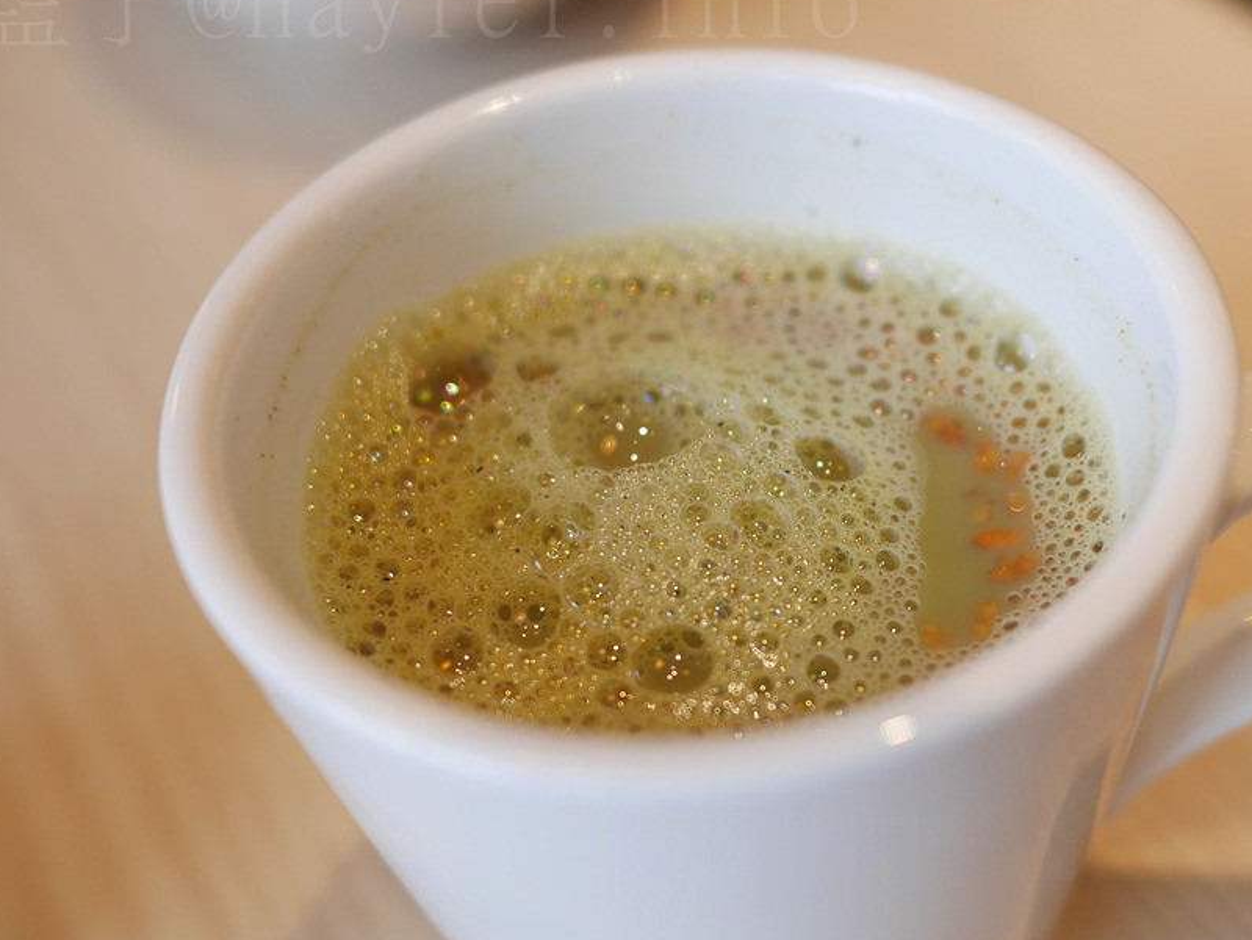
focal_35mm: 45
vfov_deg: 32.1
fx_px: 1629
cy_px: 581
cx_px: 828
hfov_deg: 41.5
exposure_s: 1/160
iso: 200
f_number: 2
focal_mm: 15
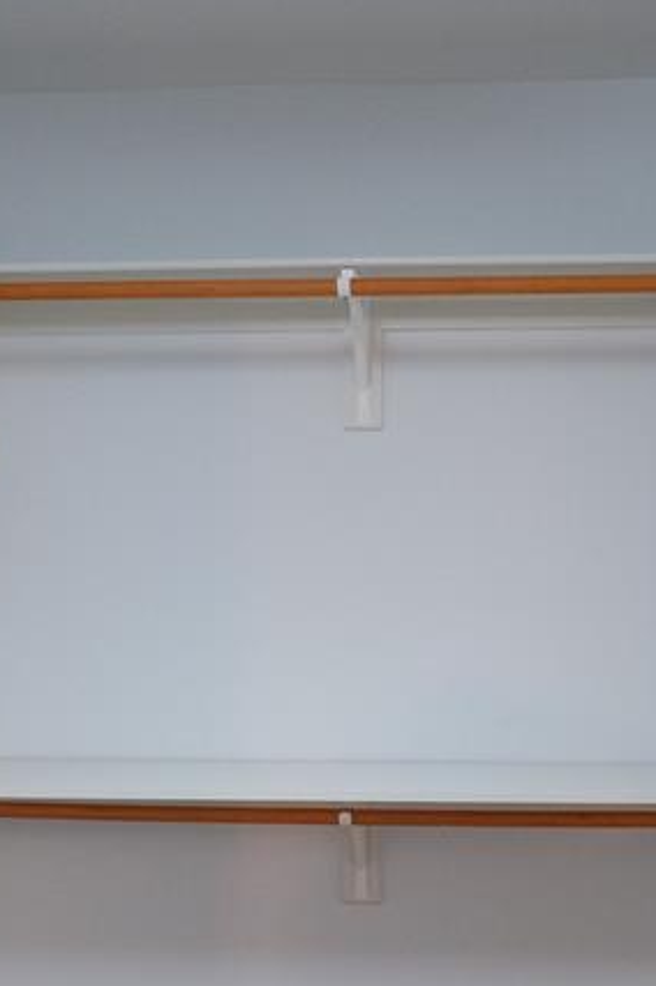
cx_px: 381
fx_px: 1725
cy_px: 750
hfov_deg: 21.5
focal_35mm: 63
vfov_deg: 31.3
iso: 2000
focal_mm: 23
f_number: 2.8
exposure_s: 1/125
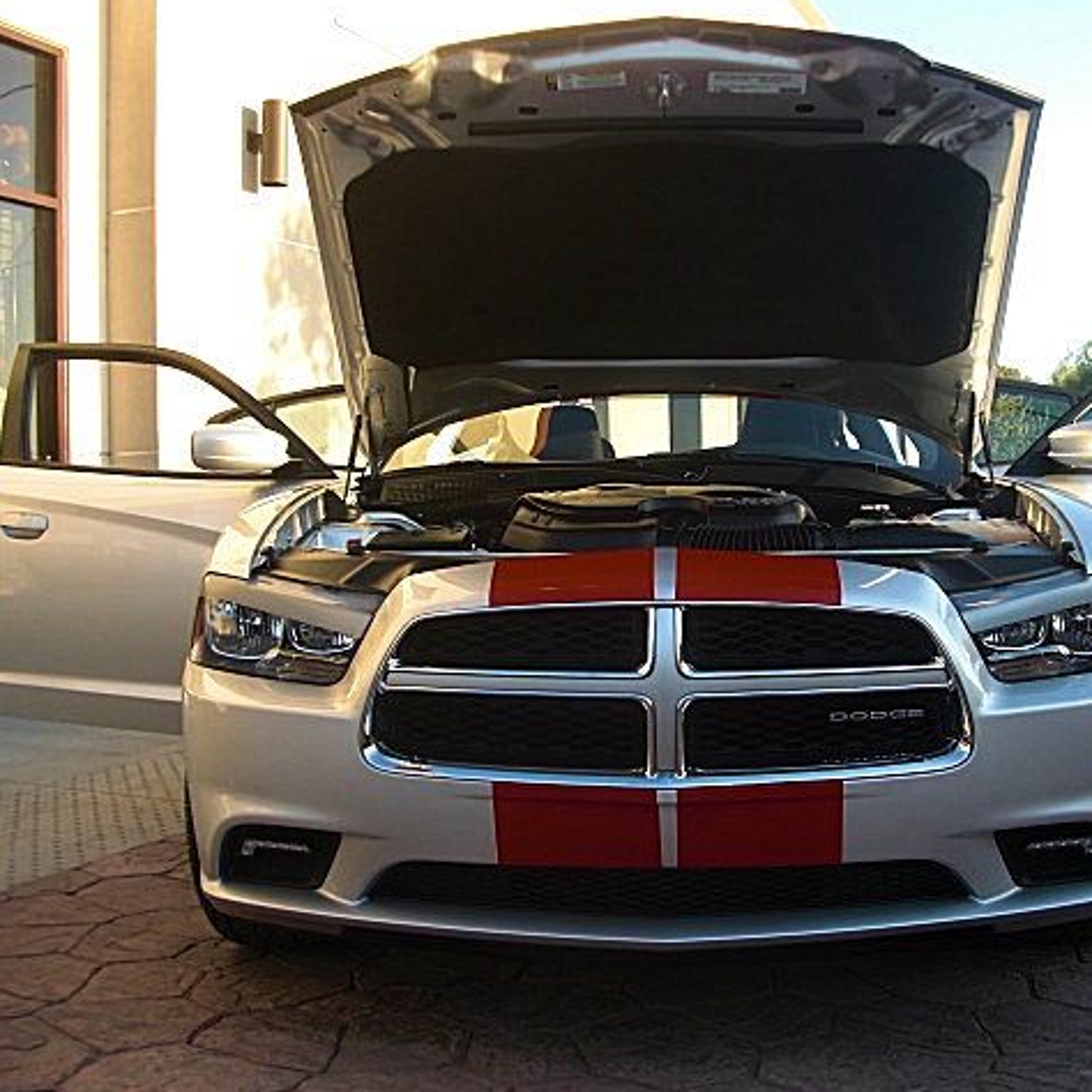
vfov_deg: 39.2
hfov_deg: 38.9
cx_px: 677
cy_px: 541
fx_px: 1535
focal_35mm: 43
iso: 50
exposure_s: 1/125
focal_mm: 6.3
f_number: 2.8
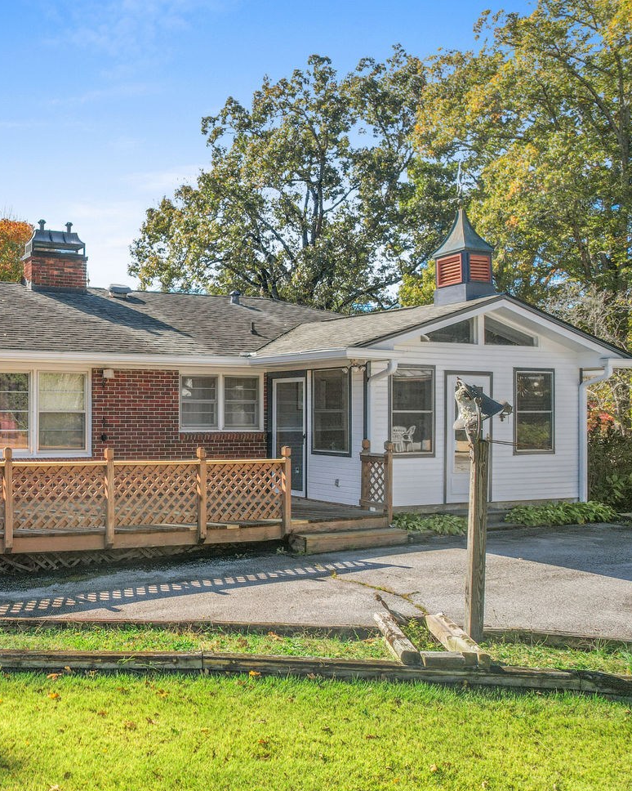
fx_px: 748
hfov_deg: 41.4
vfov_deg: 55.7
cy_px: 395
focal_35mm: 32
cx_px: 40
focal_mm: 8.38
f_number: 2.8
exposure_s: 1/400
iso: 100
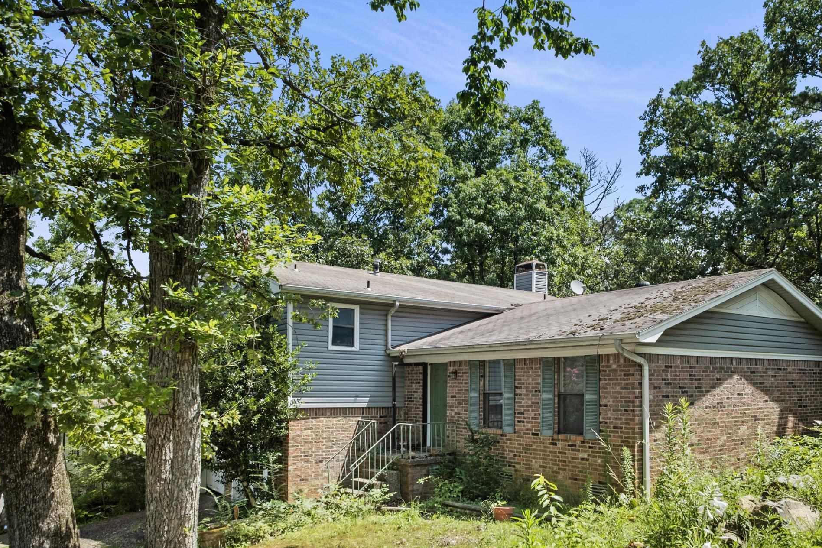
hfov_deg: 62.8
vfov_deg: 44.4
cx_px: 511
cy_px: 360
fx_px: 662
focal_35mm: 29
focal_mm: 14.5
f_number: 4
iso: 400
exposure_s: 1/640
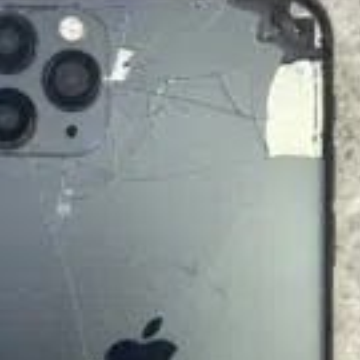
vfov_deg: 13.7
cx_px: 141
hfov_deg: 13.8
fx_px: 1483
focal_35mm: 126
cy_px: 331
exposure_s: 1/52
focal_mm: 6.86
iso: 400
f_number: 1.78
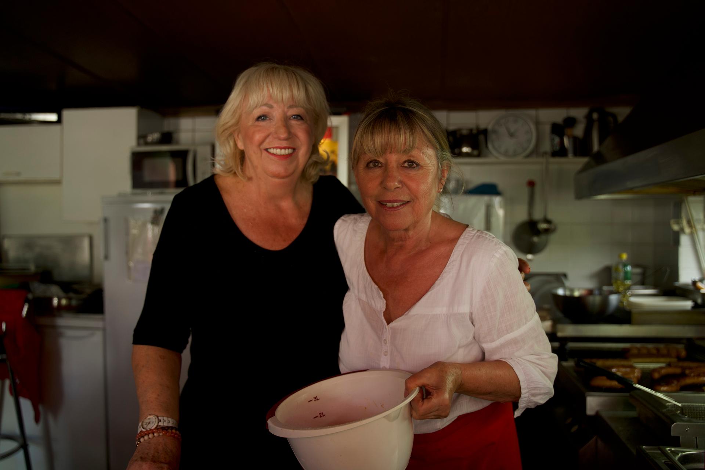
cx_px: 352
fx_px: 587
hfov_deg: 61.9
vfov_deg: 43.6
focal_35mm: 30
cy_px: 235
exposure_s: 1/100
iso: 400
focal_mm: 30
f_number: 2.8
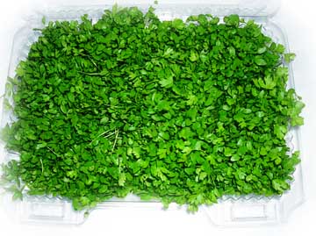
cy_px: 118
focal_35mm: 35
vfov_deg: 40.6
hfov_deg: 52.7
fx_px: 319
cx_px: 158
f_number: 5.6
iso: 50
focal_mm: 5.8
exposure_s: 1/60.1
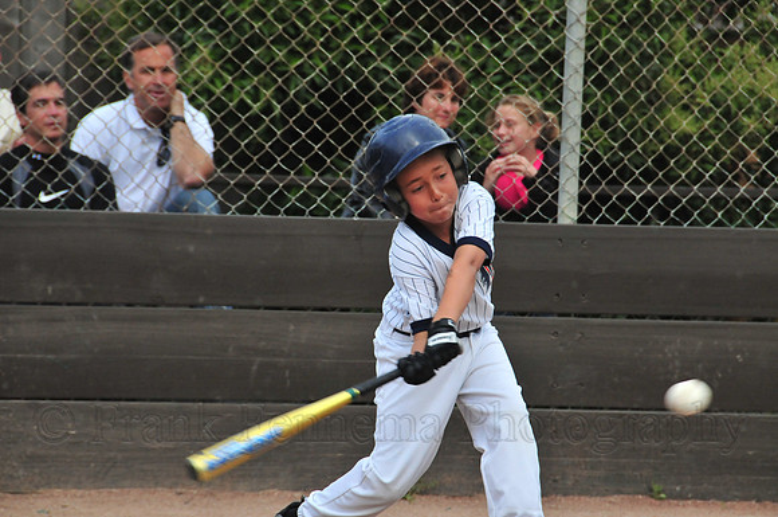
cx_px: 389
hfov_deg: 6.9
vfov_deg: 4.6
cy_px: 258
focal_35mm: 300
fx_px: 6474
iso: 800
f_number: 8
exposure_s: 1/500
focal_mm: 200
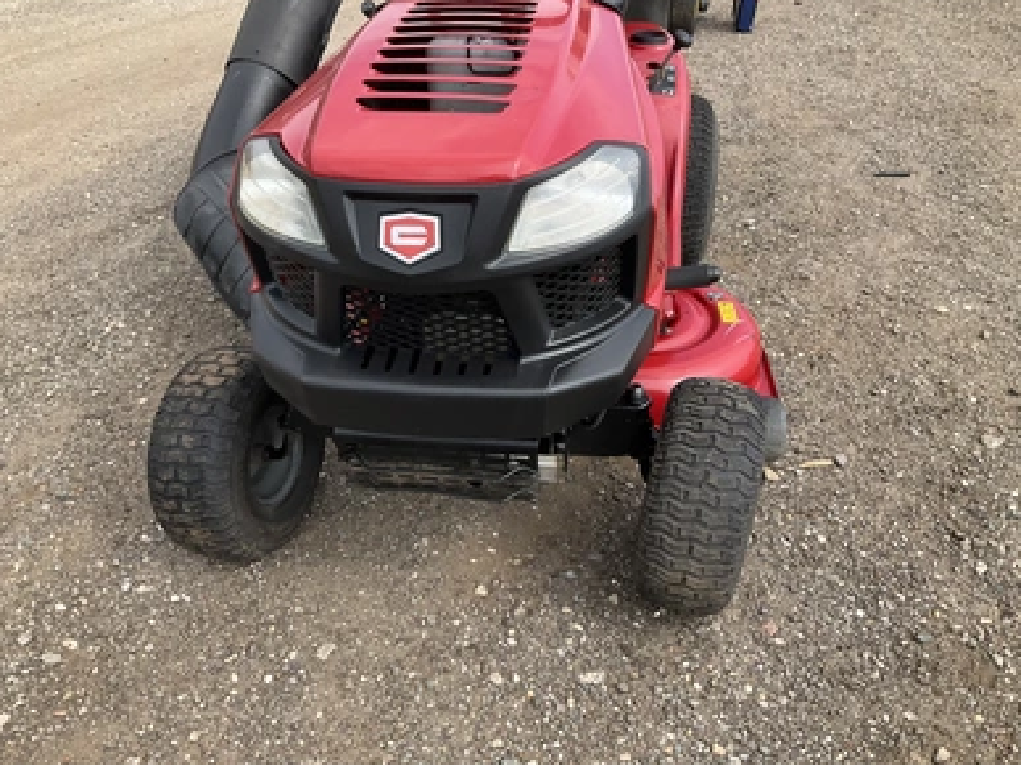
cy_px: 377
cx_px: 496
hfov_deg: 60.0
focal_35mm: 30
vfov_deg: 46.8
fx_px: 885
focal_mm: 3
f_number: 1.8
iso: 25
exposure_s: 1/792
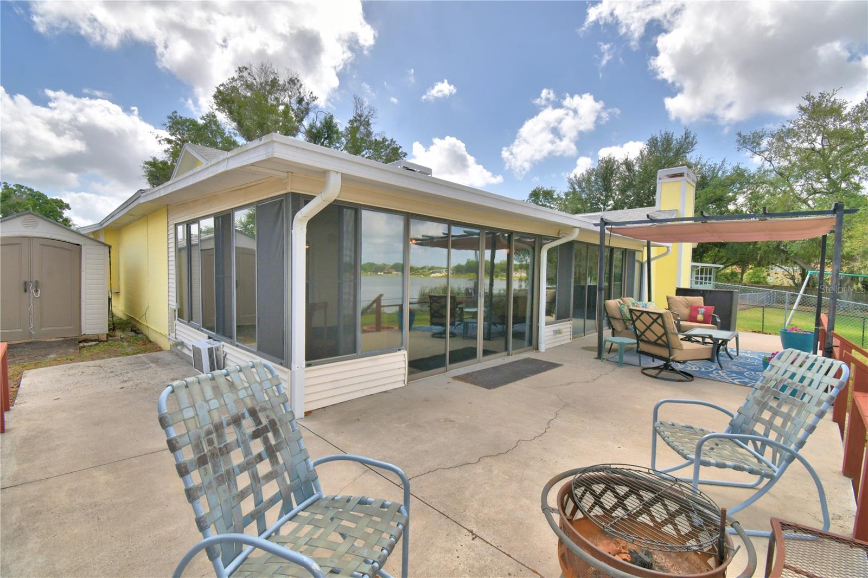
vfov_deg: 77.3
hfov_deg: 100.4
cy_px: 289
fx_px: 362
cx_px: 434
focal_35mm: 15
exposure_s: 1/250
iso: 100
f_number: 11
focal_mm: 10
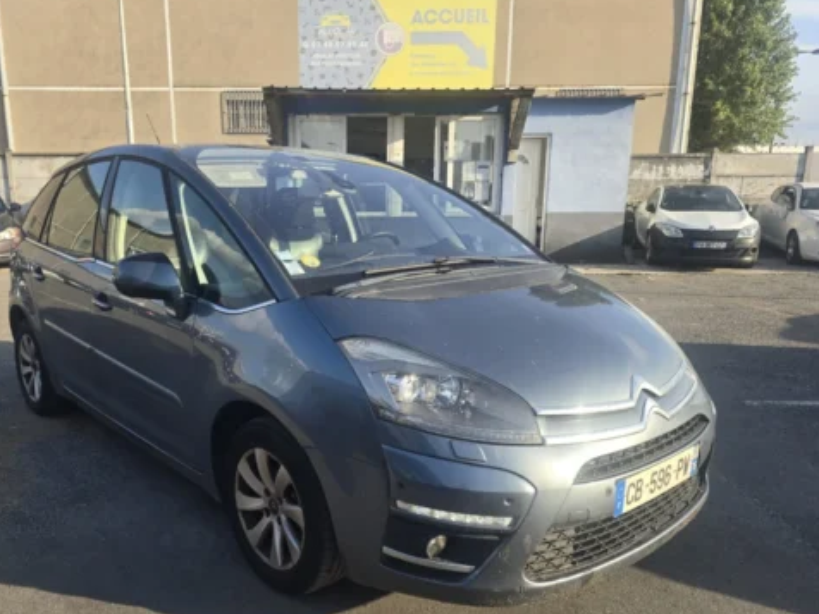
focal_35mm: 29
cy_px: 361
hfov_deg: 61.5
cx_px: 360
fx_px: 686
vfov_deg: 48.0
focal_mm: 6.3
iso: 12
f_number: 1.7
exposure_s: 1/267
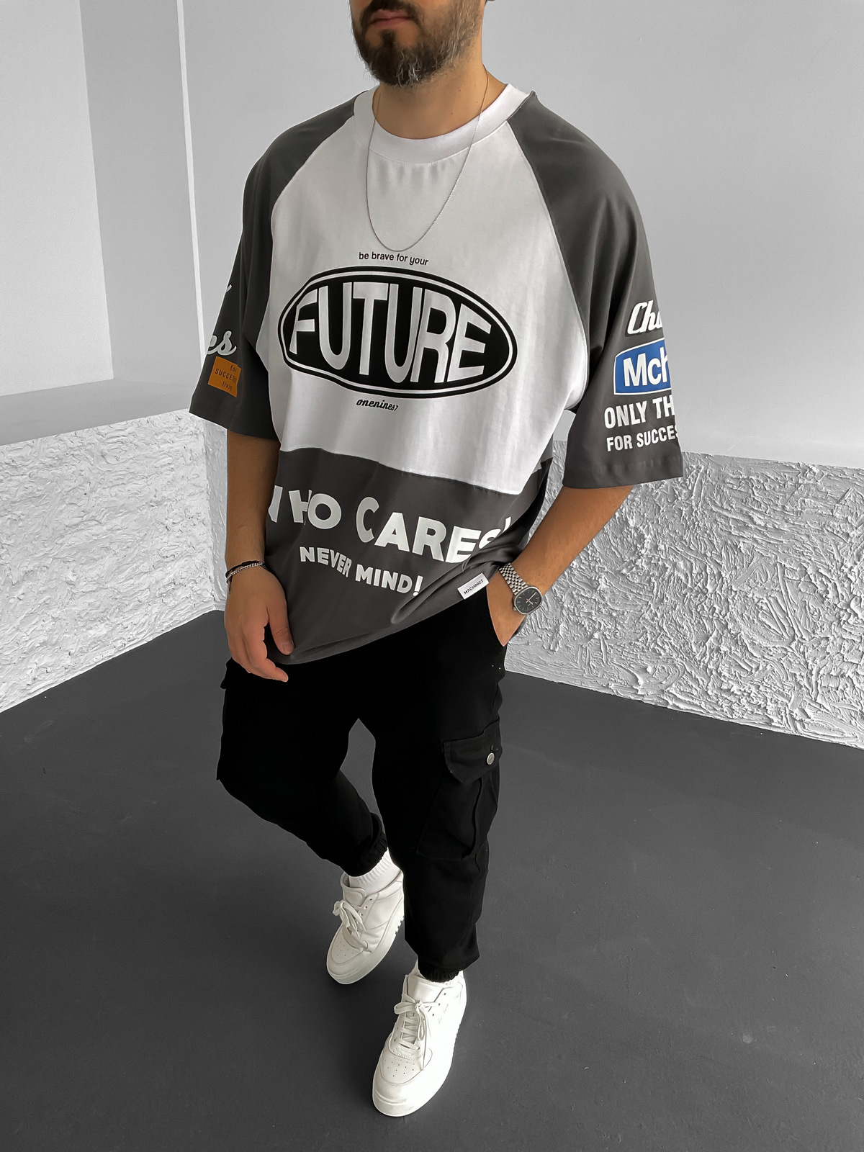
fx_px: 965
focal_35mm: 29
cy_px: 576
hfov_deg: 48.2
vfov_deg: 61.7
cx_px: 432
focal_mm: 3
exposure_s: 1/80
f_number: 1.8
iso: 64
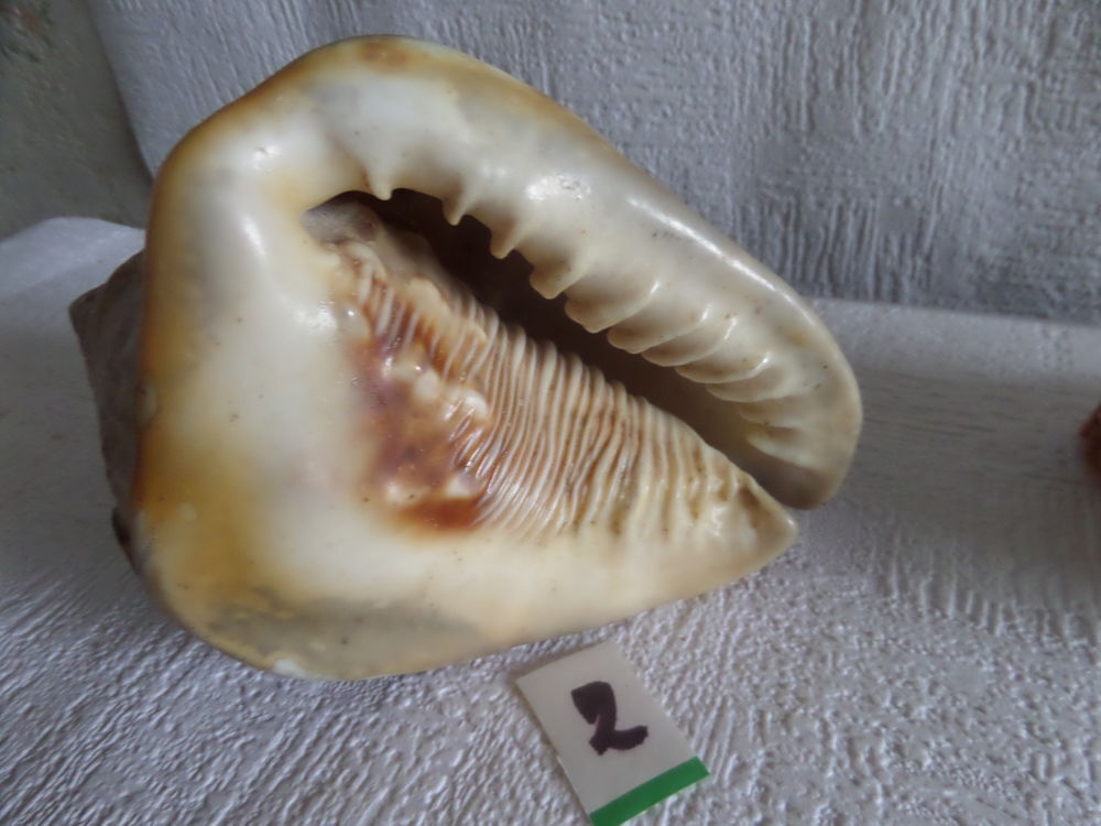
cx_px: 550
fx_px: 763
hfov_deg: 71.6
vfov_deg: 56.8
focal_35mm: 24
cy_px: 413
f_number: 3.2
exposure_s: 1/30
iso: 400
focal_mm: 4
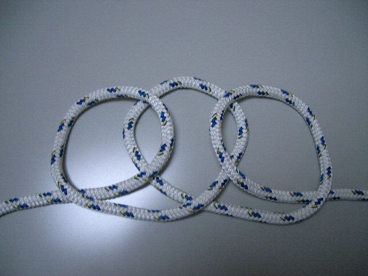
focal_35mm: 35
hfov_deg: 52.6
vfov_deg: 40.7
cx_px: 184
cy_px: 138
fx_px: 372
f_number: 2.6
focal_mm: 5.8
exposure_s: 1/60
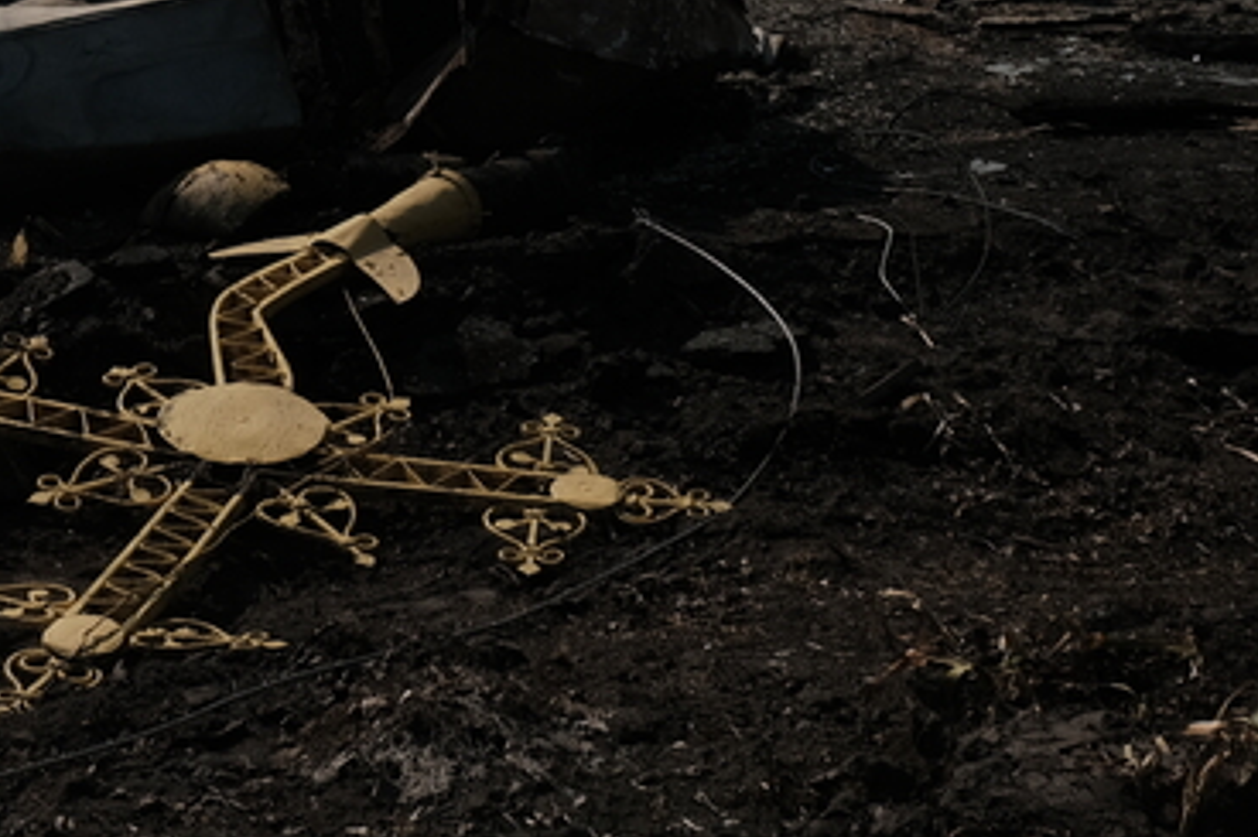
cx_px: 270
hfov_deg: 23.1
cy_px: -241
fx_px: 3039
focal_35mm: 87
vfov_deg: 15.0
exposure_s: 1/500
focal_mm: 21.4
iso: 160
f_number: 10
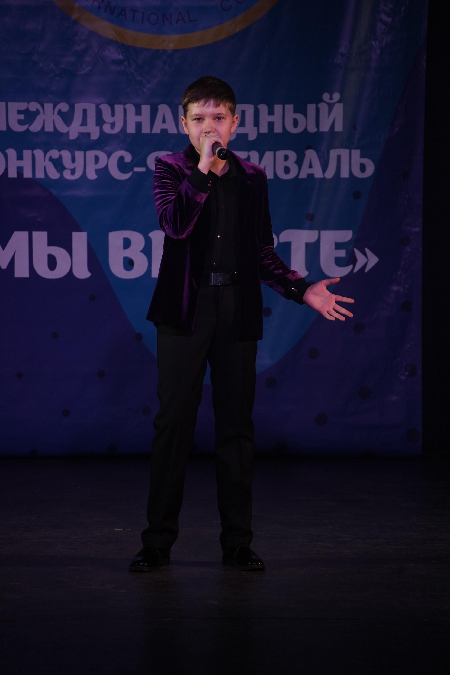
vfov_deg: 9.0
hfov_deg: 6.0
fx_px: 4275
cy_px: 338
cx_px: 225
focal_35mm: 228
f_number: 5.6
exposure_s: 1/250
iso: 1600
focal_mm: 228
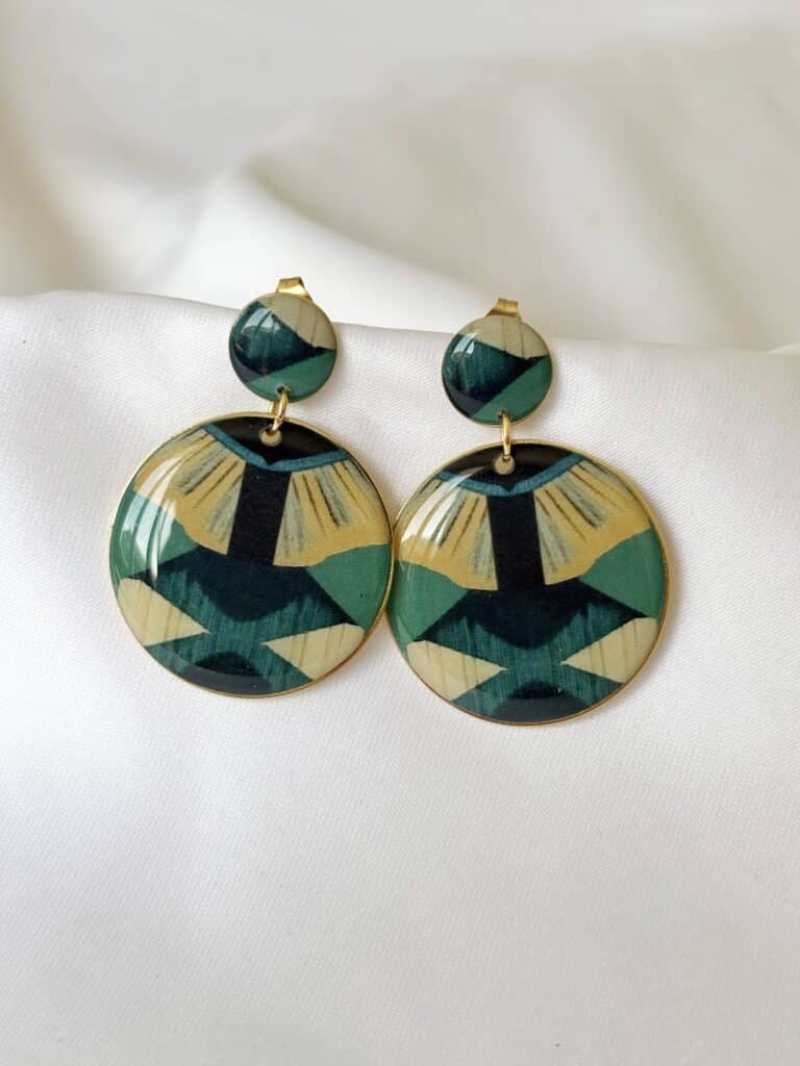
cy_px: 533
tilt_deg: -32.6
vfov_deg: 36.8
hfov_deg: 28.0
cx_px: 400
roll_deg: -4.1
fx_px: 1602
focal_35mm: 52
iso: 50
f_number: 1.6
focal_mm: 5.96
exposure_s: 1/447
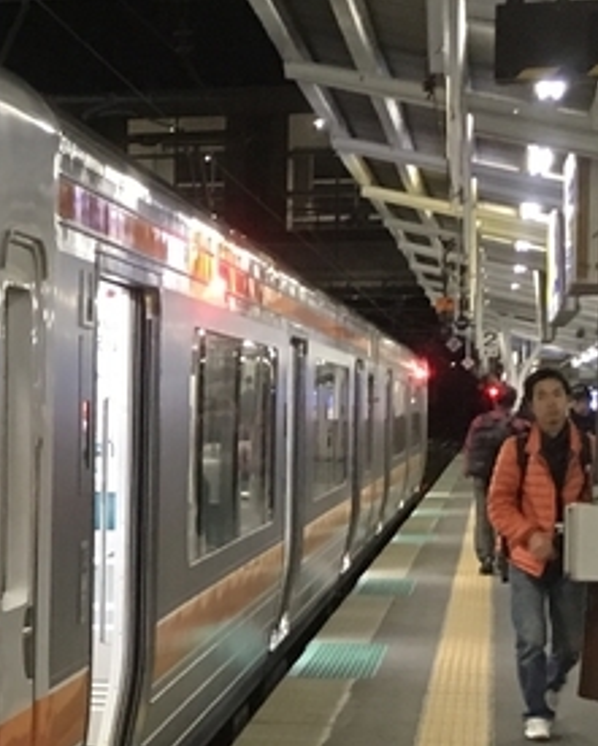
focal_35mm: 105
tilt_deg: -5.3
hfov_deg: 14.0
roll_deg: +0.4
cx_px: -235
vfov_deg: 18.2
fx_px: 2322
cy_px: 530
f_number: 2.2
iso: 200
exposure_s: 1/17
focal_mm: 4.15
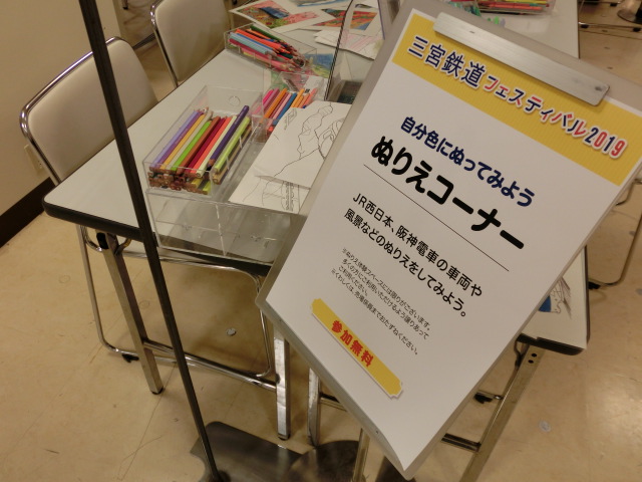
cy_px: 241
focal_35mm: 28
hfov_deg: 63.4
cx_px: 321
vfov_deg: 49.7
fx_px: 519
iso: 80
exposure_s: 1/125
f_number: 3
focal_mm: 5
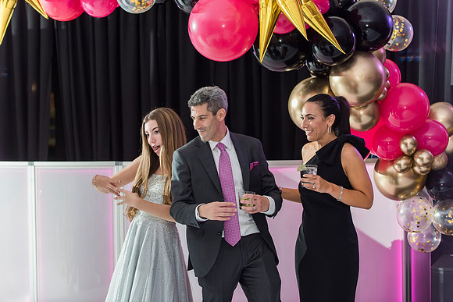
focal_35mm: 99
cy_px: 145
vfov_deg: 13.8
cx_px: 217
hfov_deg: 20.6
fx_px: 1245
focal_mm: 95
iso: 1000
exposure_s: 1/100
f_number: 4
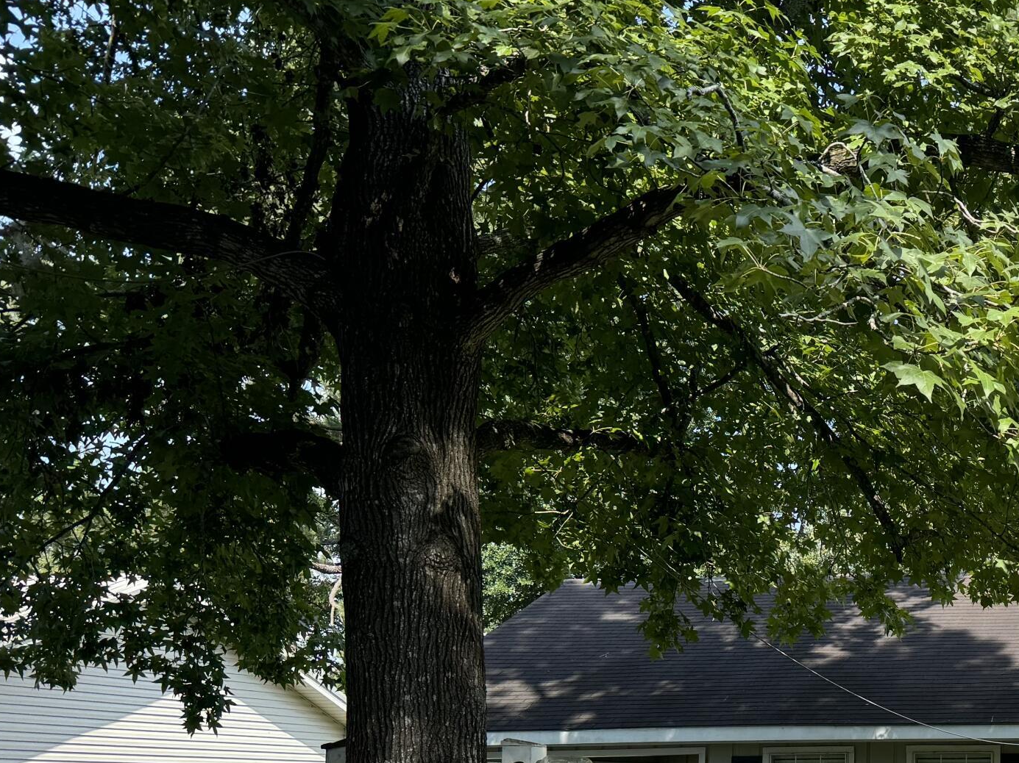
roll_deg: +0.5
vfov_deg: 27.2
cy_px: 652
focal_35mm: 52
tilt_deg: +3.4
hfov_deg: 32.8
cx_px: 1094
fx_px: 1530
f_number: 1.78
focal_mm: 6.76
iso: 80
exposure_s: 1/1456
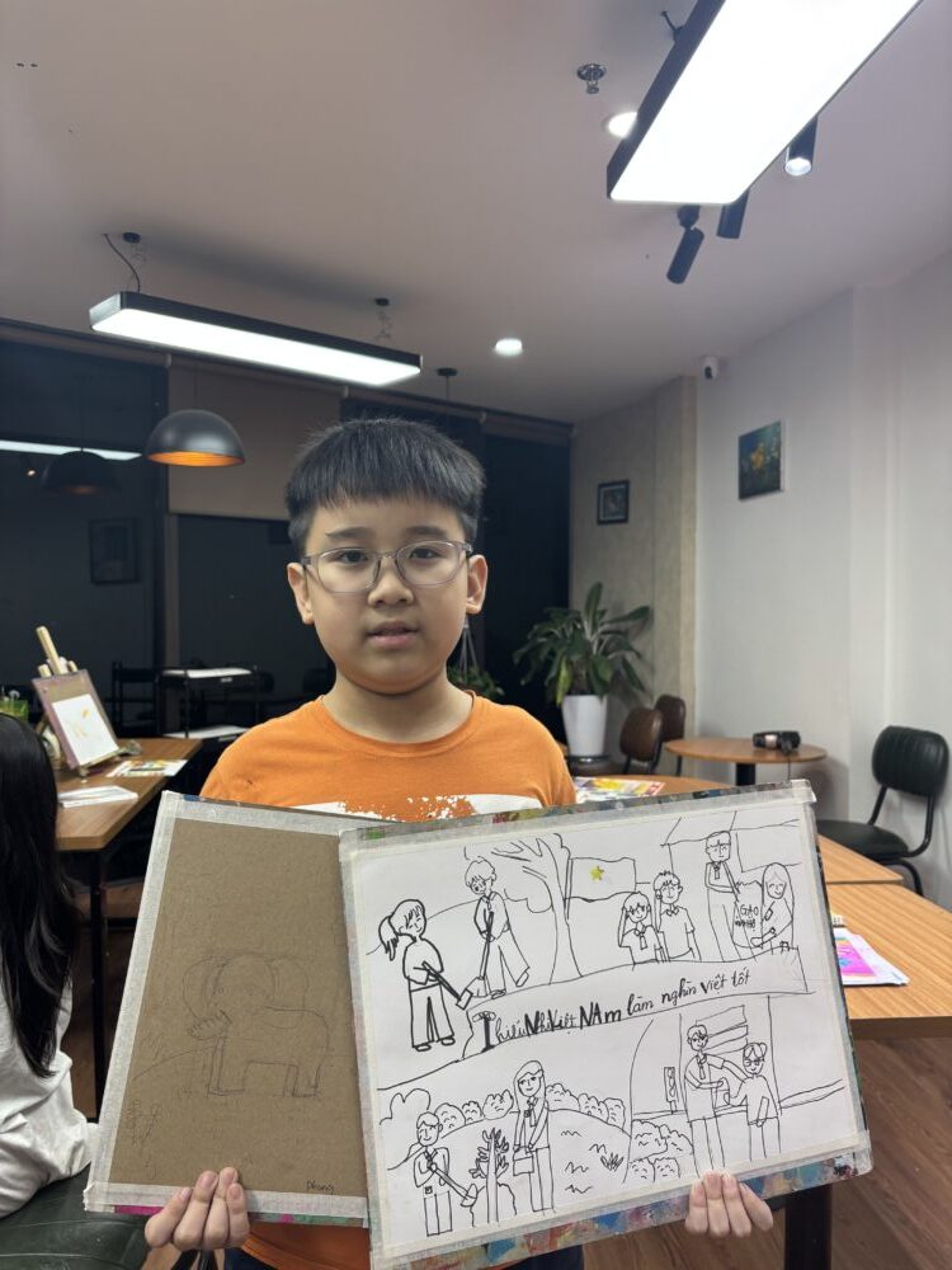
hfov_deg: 53.1
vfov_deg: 67.3
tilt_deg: -1.3
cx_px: 476
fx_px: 953
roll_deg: -0.3
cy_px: 635
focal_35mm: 26
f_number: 1.6
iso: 64
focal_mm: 5.96
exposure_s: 1/100
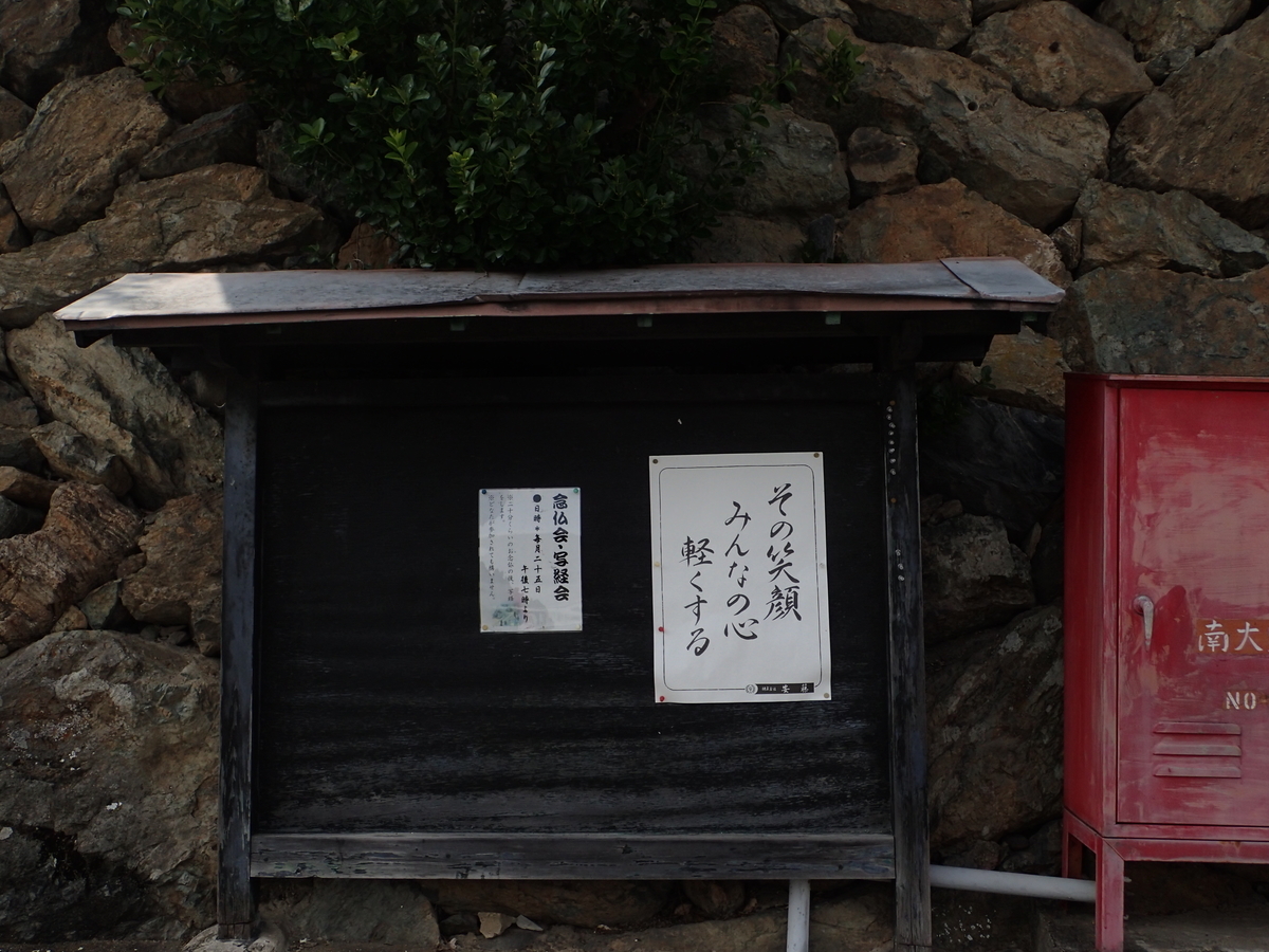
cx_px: 634
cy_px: 476
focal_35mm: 38
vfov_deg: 37.7
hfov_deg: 49.0
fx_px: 1393
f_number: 3.5
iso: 100
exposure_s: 1/800
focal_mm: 6.86
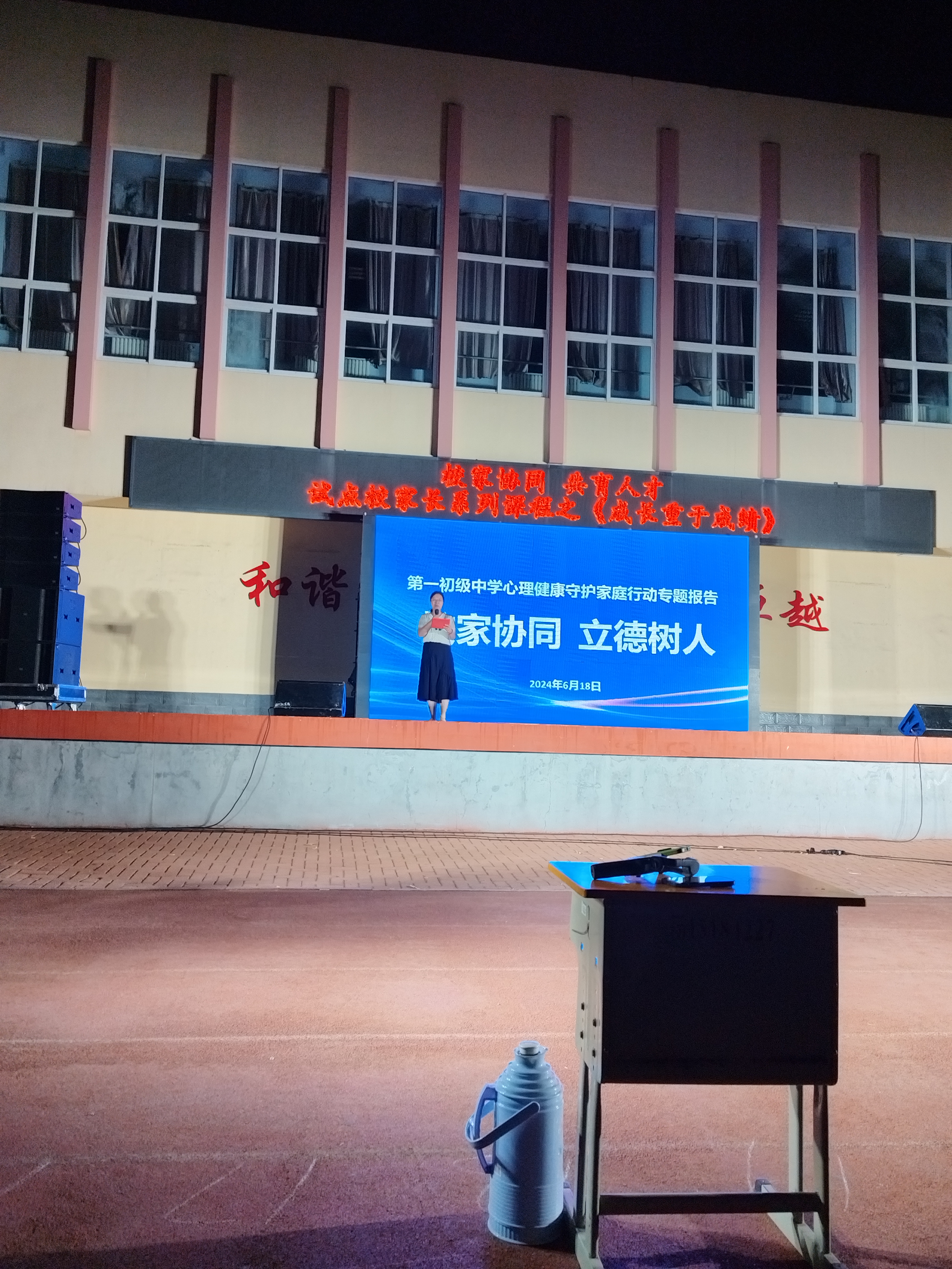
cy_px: 634
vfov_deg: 73.9
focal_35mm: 23
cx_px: 476
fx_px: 843
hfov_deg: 58.9
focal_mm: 5.52
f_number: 1.9
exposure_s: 1/100
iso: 544
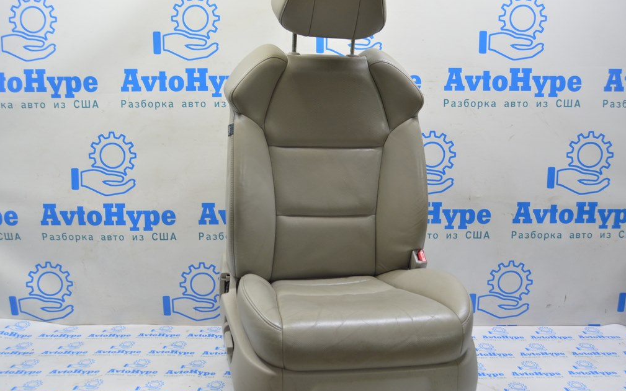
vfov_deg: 40.6
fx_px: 529
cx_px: 317
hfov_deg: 61.2
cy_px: 200
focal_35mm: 31
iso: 400
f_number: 5.6
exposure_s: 1/20
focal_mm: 20
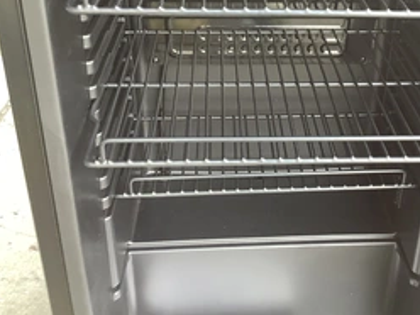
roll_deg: -2.7
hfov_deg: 37.6
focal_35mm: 50
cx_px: 291
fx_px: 607
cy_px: 85
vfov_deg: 28.7
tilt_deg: -28.9
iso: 100
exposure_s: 1/60
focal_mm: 3.3
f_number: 2.4
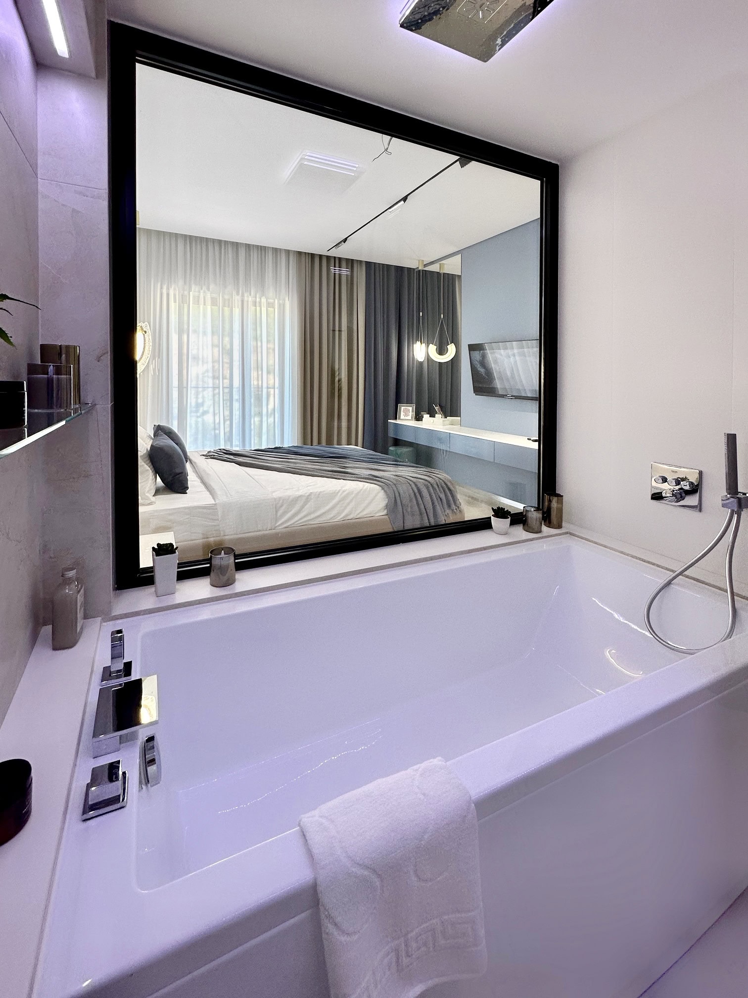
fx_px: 403
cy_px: 499
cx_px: 374
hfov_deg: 85.7
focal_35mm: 14
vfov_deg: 102.1
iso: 125
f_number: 2.2
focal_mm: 2.2
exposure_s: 1/120
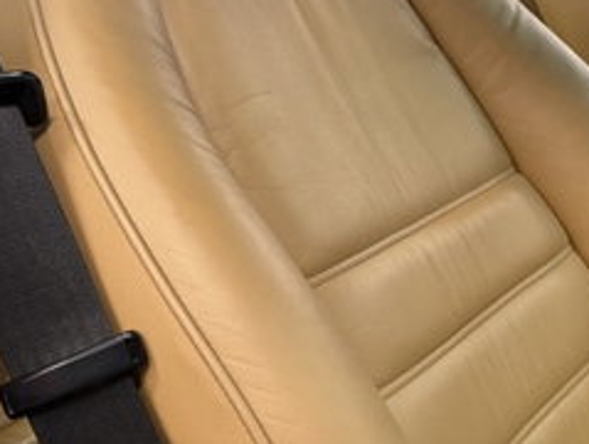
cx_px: 587
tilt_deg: -9.1
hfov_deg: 24.2
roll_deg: +1.0
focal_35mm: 77
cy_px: 52
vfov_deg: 18.9
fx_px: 1312
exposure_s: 1/65
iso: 200
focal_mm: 6.76
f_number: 1.78
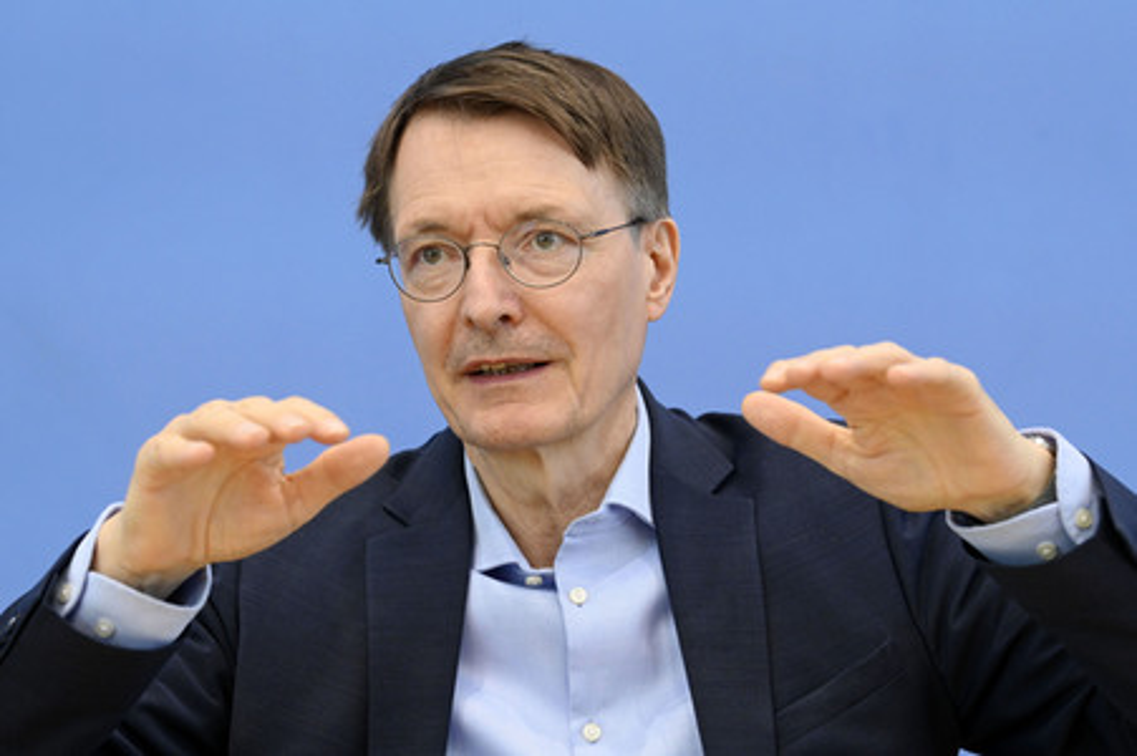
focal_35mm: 130
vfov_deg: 10.5
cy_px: 378
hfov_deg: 15.8
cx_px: 568
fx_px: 4103
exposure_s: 1/640
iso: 4000
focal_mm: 130
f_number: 5.6
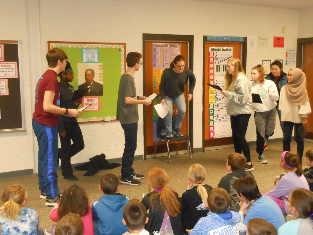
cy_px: 118
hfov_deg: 42.1
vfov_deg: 32.2
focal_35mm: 45
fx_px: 407
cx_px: 156
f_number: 4.6
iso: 800
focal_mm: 8.1
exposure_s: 1/30
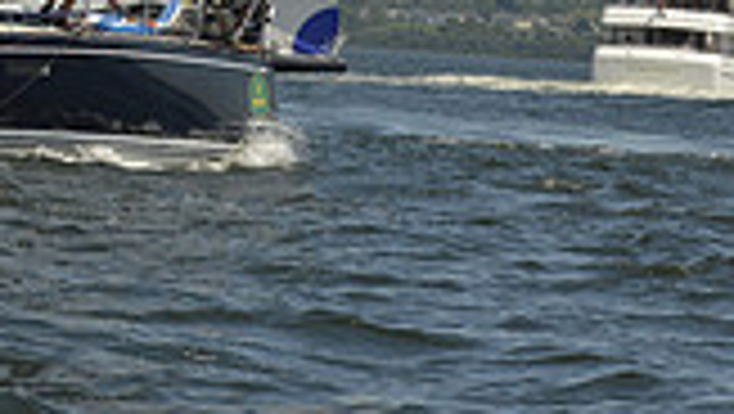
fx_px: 7110
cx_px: -2
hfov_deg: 5.9
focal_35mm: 365
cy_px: -801
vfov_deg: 3.3
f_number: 9
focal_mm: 98
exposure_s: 1/1600
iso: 280
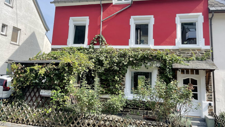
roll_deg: -2.6
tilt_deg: +9.6
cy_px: 49
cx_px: 112
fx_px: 173
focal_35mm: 29
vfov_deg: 40.0
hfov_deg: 66.1
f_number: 1.6
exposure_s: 1/1618
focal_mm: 4.2
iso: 32
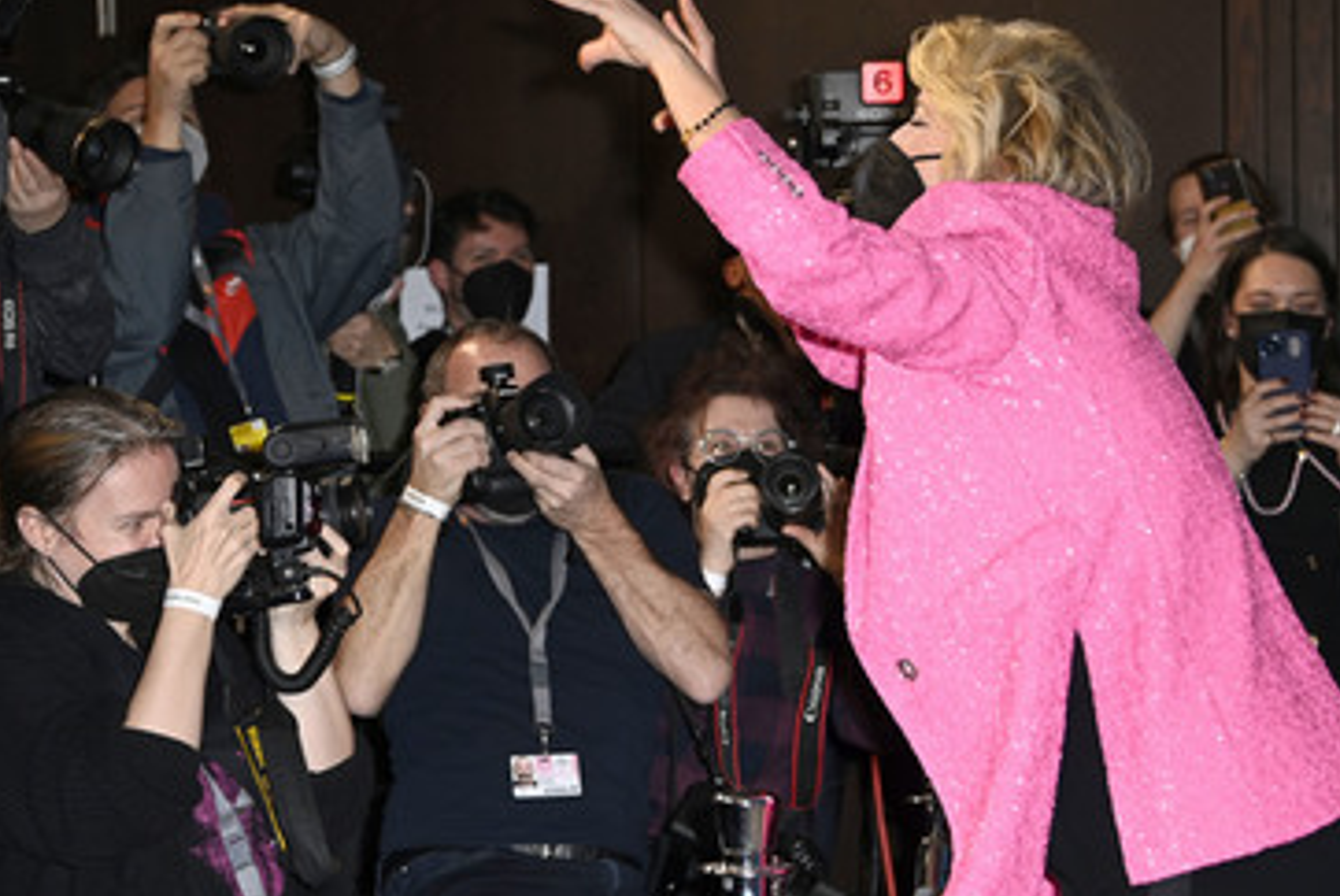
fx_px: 3613
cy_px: 392
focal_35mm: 97
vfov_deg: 14.1
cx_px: 565
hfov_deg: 21.0
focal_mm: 78
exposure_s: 1/200
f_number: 5.6
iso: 1000
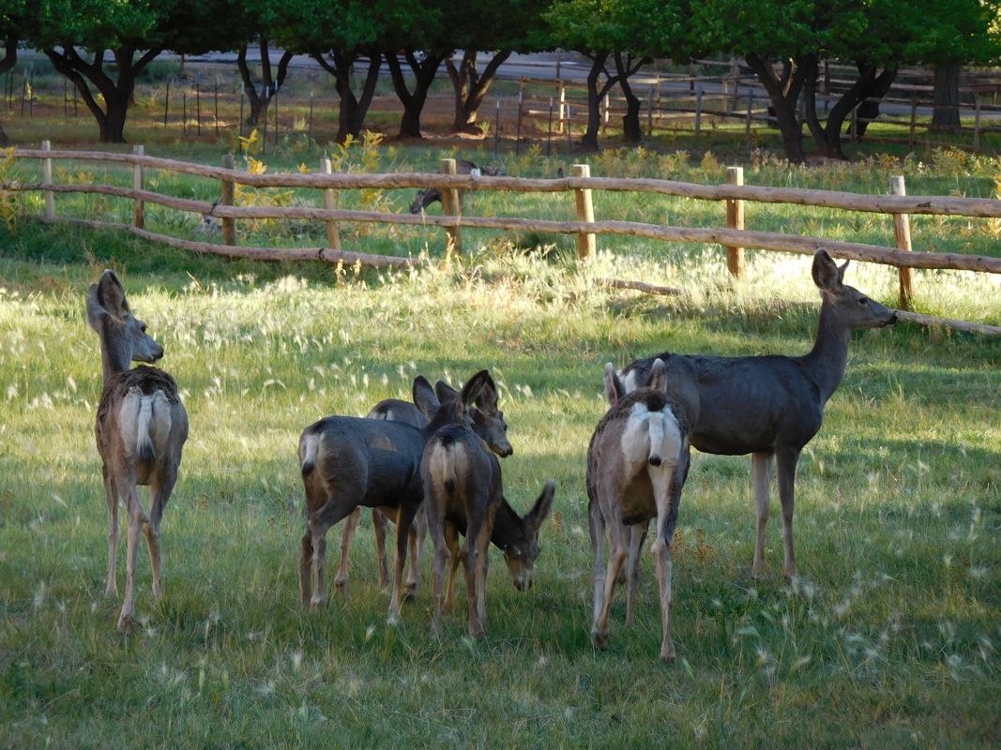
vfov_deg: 9.3
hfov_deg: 12.3
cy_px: 375
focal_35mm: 160
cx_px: 500
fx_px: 4626
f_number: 5.2
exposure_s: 1/80
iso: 125
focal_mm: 28.5
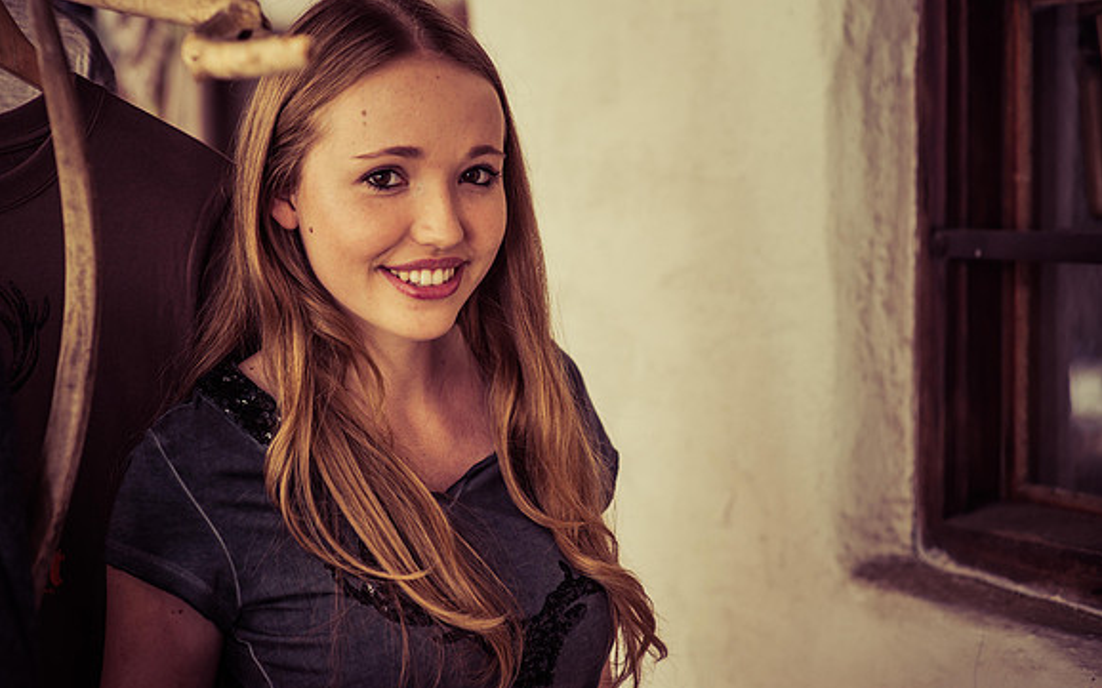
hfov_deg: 23.8
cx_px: 551
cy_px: 338
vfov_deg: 15.0
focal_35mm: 87
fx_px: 2612
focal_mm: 85
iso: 100
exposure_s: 1/320
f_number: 3.5
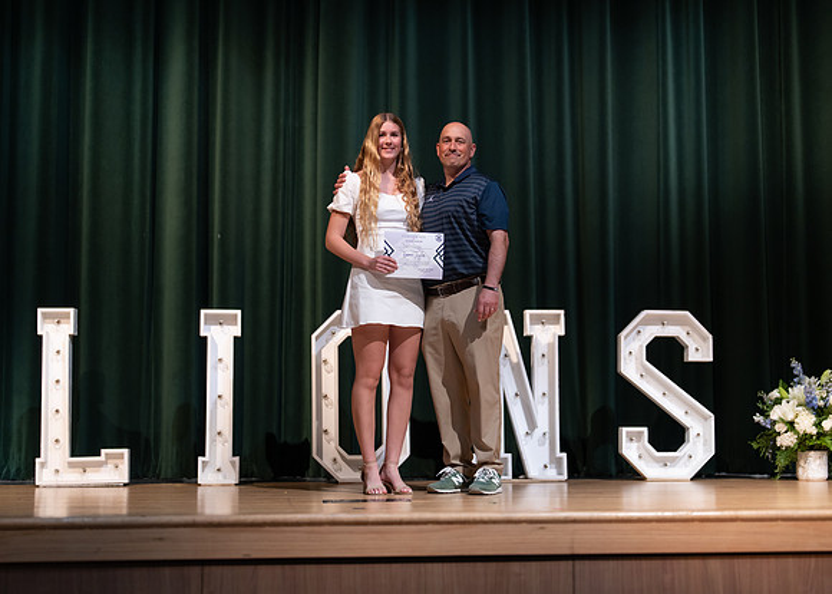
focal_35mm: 55
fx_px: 1291
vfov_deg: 25.9
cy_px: 298
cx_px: 445
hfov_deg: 35.7
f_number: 1.2
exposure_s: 1/320
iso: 640
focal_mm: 50
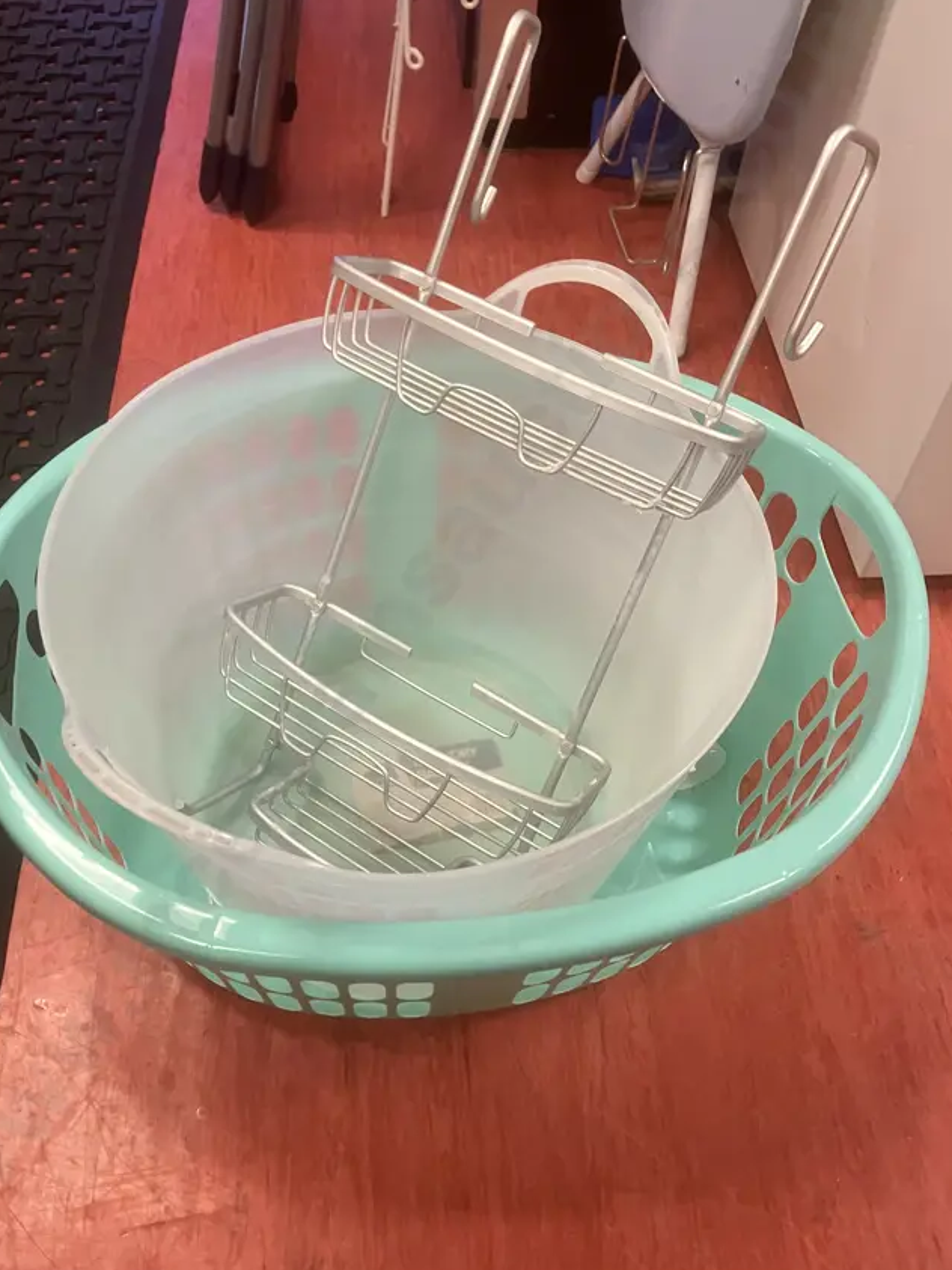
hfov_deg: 41.7
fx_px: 1247
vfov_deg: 53.9
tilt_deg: -49.8
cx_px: 419
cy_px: 594
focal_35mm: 34
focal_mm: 3.99
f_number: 1.8
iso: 200
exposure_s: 1/50
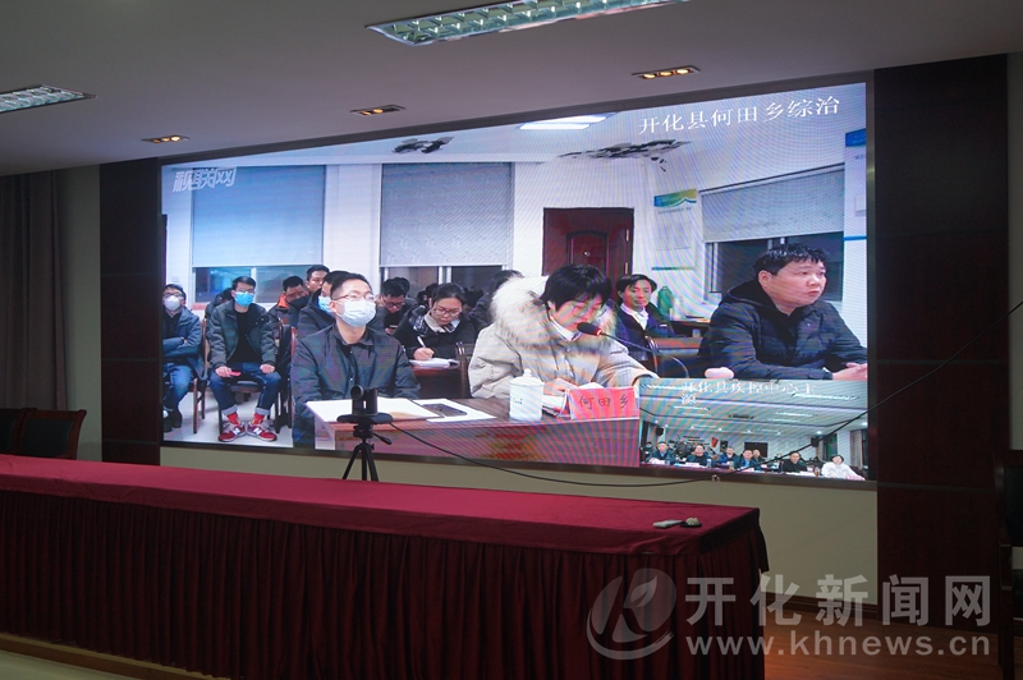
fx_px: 1079
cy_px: 340
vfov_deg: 35.0
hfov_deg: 50.7
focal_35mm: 38
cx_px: 512
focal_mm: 38
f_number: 4
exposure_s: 1/160
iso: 800
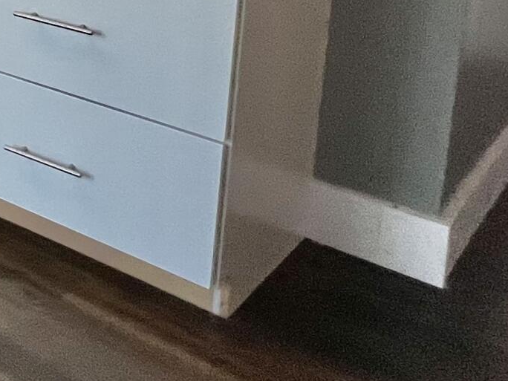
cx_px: -512
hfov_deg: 19.2
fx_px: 836
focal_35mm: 57
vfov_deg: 21.7
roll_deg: -0.7
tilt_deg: -6.3
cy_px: -179
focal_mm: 1.57
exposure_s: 1/60
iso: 250
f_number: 1.8
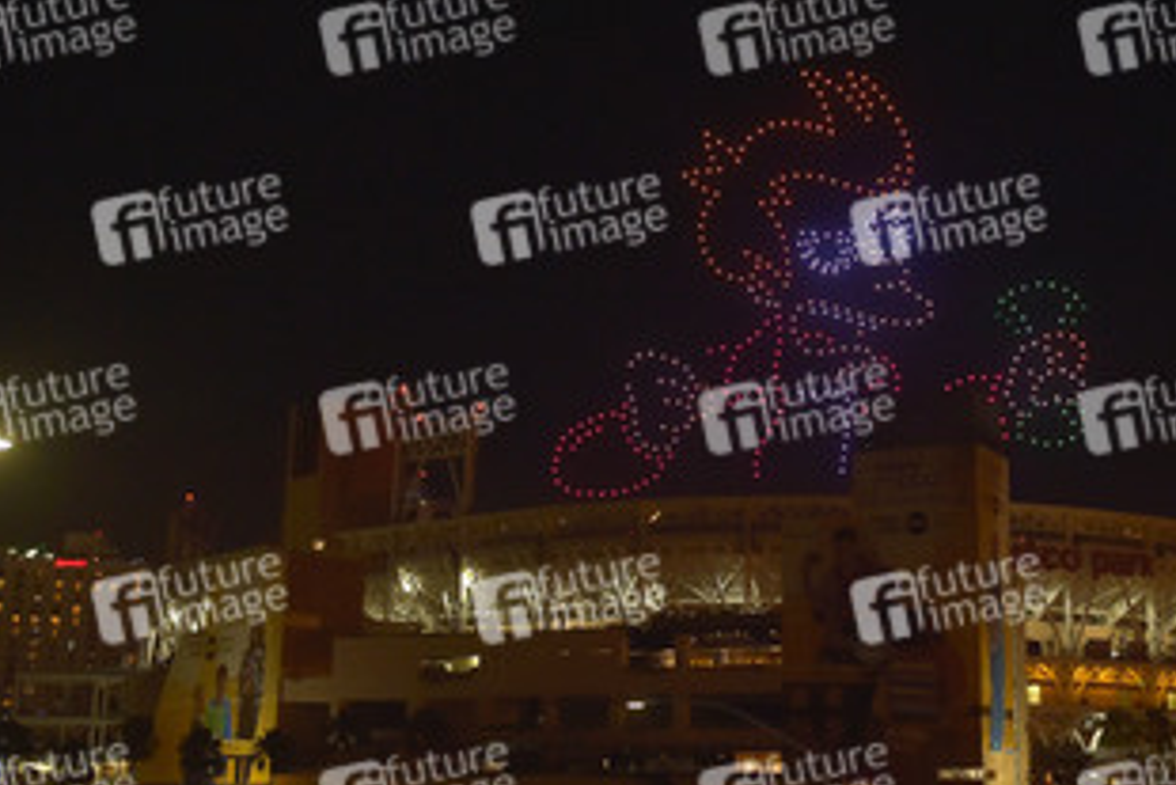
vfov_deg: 29.7
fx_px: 1471
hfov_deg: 42.6
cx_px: 846
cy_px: 504
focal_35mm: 45
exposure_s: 1/250
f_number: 2.8
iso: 2500
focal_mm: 31
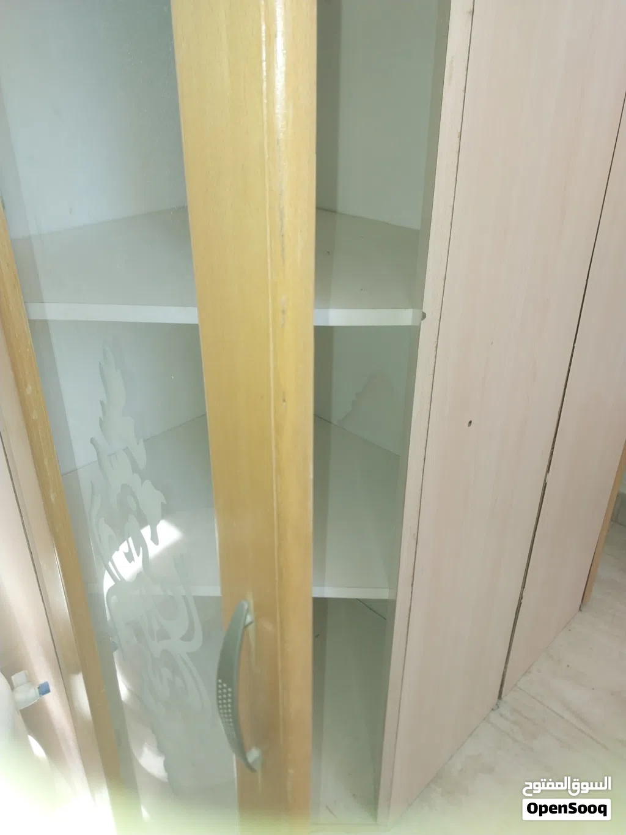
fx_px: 627
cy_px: 418
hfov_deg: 53.1
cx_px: 313
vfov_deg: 67.3
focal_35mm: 26
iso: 64
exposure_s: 1/50
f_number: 1.8
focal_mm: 4
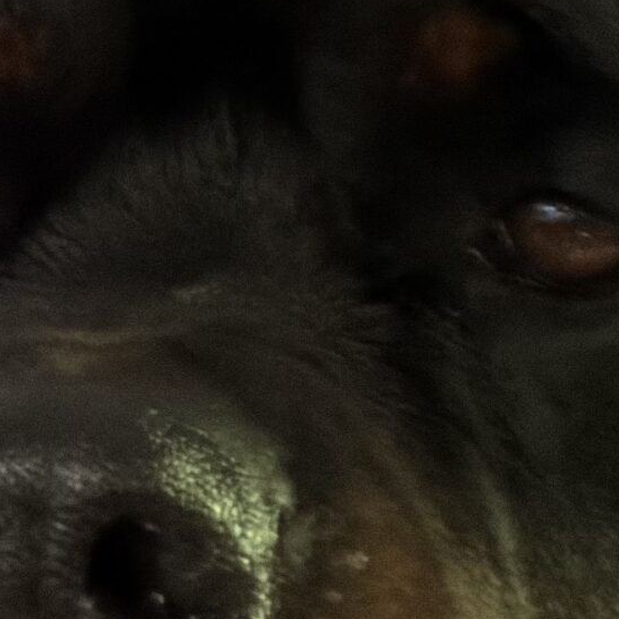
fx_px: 2488
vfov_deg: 14.2
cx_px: -285
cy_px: 272
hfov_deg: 13.4
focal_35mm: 123
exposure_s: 1/15
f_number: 1.9
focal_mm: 2.71
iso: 640
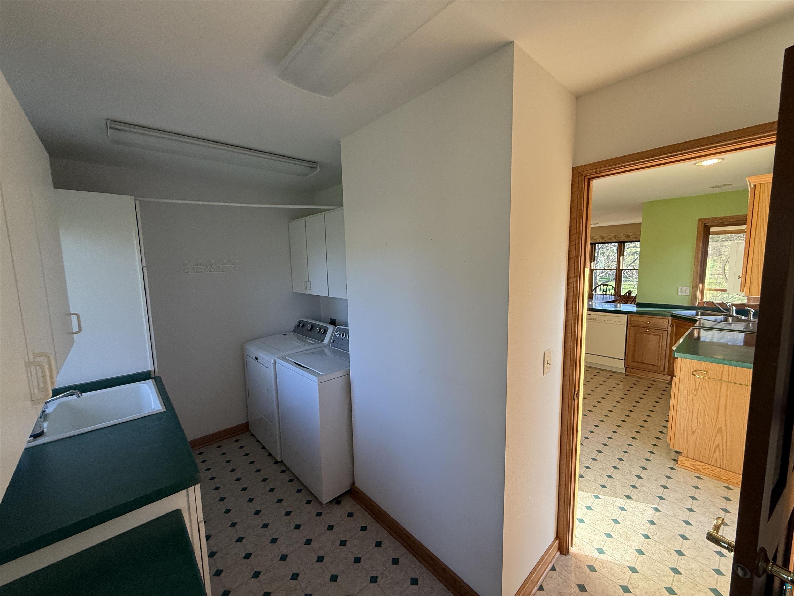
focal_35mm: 14
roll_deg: +1.9
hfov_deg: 102.1
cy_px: 298
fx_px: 321
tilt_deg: -7.6
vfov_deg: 85.7
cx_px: 397
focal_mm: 2.22
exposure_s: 1/120
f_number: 2.2
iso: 160
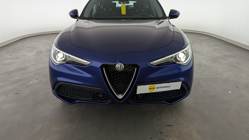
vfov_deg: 42.6
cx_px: 127
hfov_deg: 69.9
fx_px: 178
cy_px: 53
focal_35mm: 27
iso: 48
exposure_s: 1/210
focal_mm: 6.81
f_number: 1.85
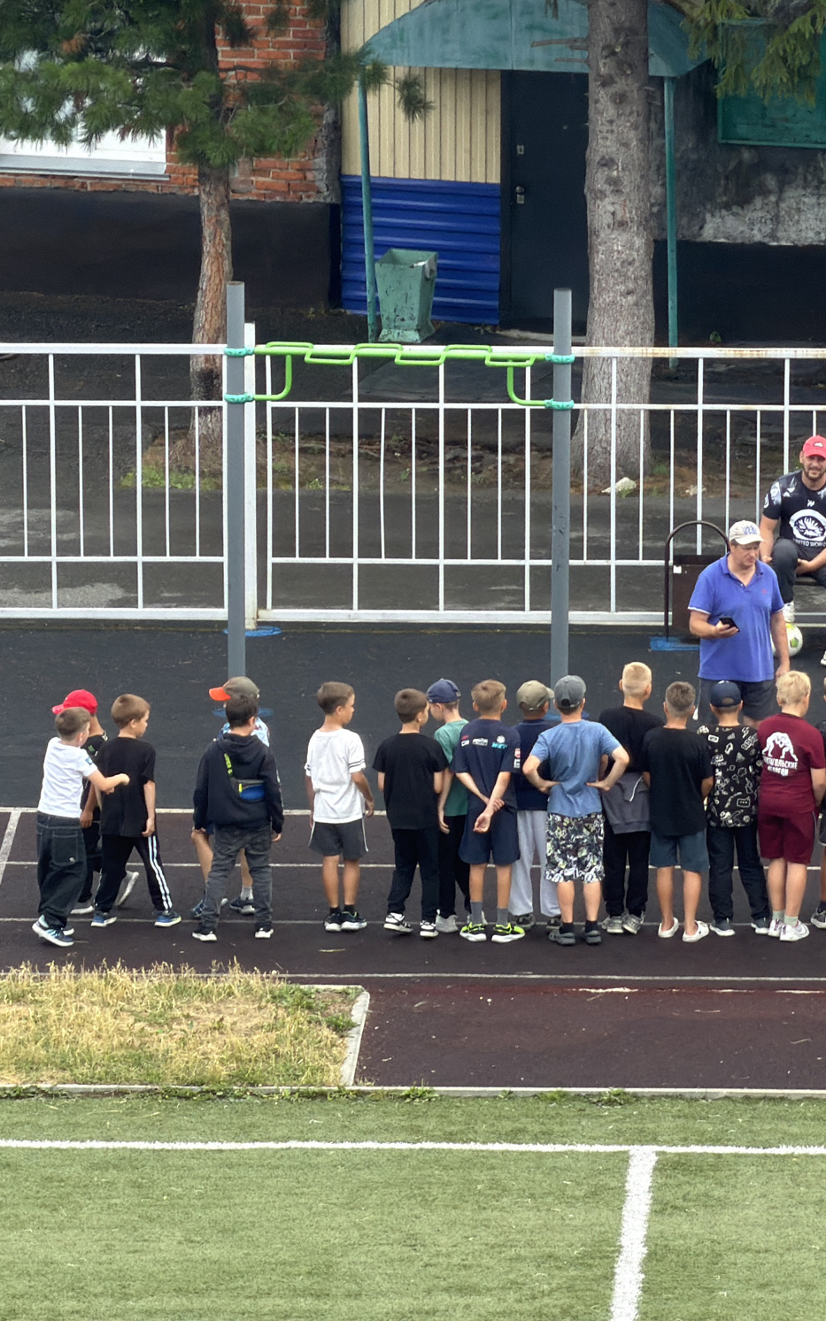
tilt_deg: -12.4
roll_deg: +0.0
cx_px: 819
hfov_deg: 4.6
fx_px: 10230
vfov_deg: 7.4
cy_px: 659
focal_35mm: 284
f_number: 2.8
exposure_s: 1/280
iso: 50
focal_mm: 16.89
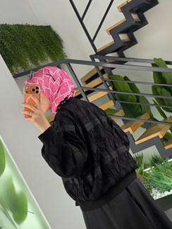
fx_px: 404
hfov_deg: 24.0
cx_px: 87
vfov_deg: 31.6
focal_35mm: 61
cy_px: 134
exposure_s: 1/121
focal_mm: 6.76
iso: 50
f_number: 1.78
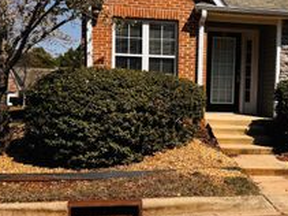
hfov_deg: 33.2
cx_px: 212
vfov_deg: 25.6
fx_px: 474
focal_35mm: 57
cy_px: 107
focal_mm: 6.76
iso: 80
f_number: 1.78
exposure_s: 1/5348
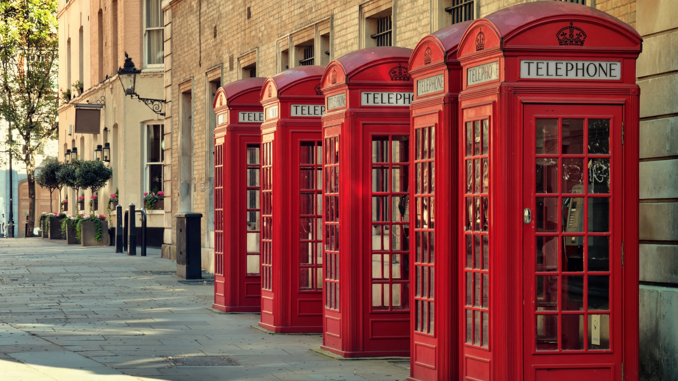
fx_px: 1977
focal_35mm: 110
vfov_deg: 11.0
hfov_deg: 19.5
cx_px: 339
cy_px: 205
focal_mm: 70
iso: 100
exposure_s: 1/4
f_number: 16
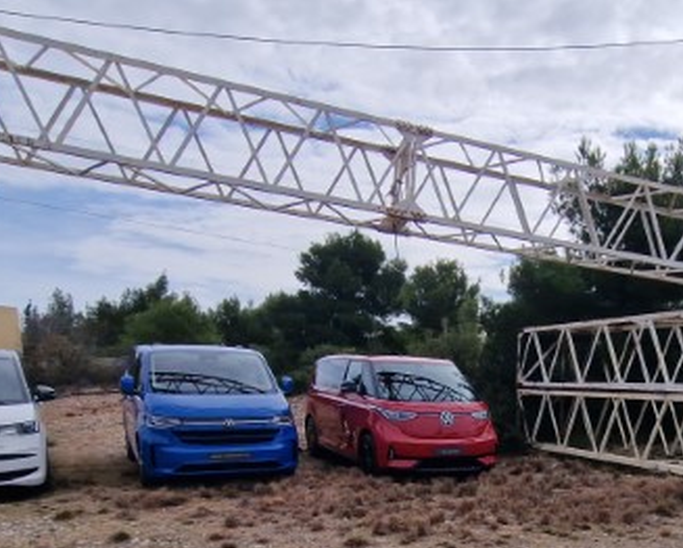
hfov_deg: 54.2
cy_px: 492
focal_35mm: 31
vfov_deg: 43.2
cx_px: 522
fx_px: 627
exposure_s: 1/4608
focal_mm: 2.2
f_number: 2.2
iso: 50
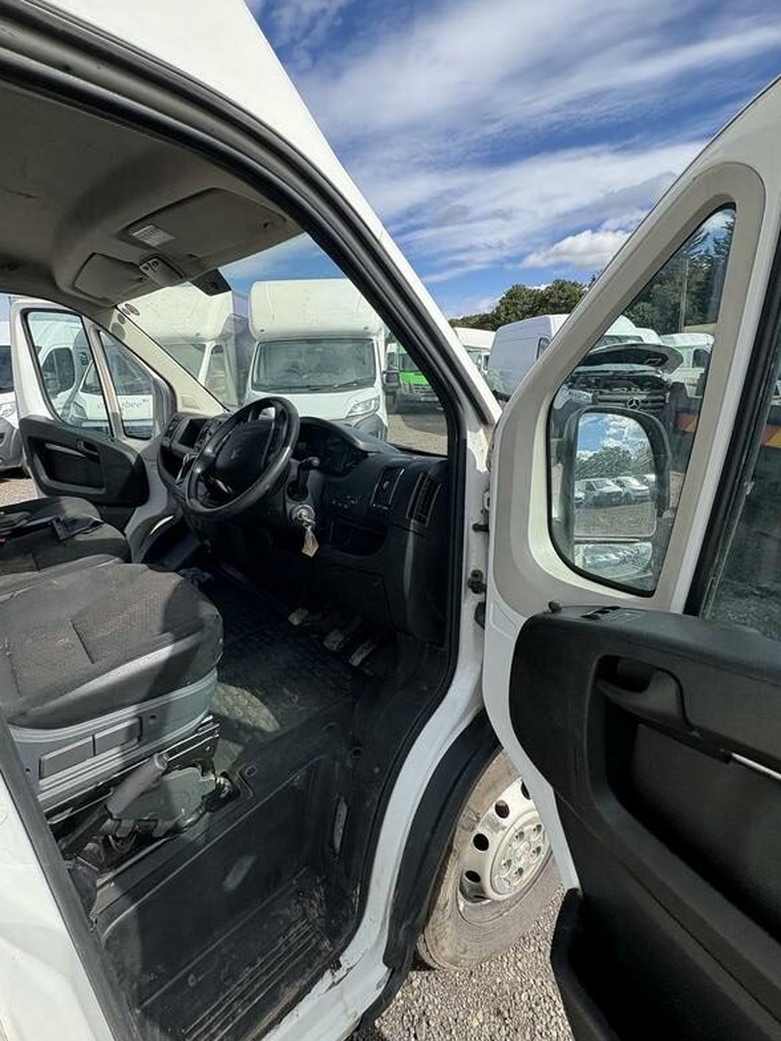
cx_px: 341
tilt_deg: -2.4
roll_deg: -4.3
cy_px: 451
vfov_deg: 94.0
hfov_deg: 77.8
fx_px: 481
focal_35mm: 16
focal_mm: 2.22
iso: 40
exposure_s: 1/821
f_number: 2.2
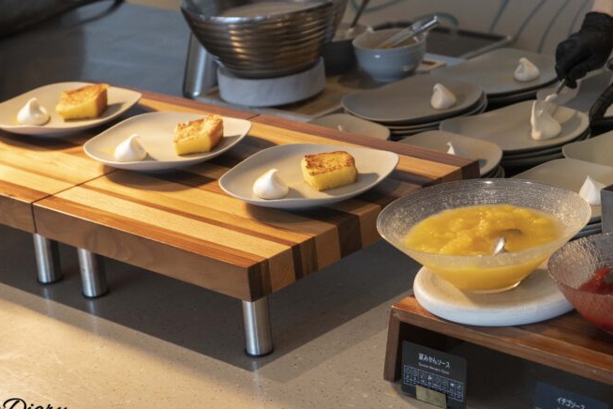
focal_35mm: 94
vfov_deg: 14.5
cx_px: 400
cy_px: 120
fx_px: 1600
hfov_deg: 21.6
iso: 2500
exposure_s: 1/160
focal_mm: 60
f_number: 5.6
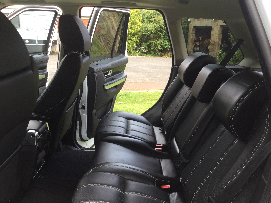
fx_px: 243
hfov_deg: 58.4
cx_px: 136
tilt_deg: -19.1
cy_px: 102
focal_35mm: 31
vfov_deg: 45.4
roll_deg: -1.6
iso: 25
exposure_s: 1/100
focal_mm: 3.3
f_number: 2.4
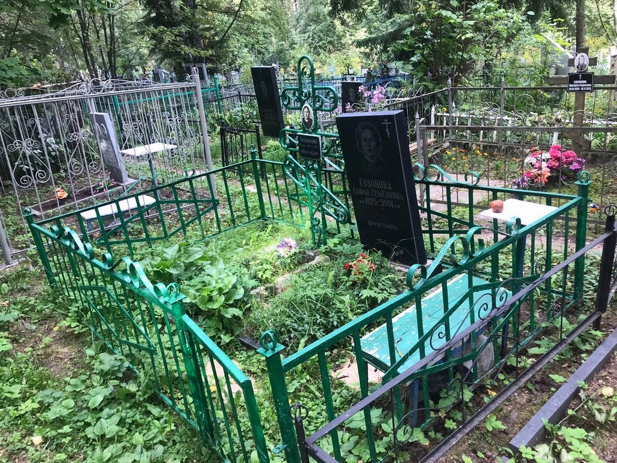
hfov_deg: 63.4
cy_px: 232
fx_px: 499
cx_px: 308
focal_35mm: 28
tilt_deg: -21.9
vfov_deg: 49.7
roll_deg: +9.7
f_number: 1.8
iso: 32
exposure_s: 1/100
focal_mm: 3.99
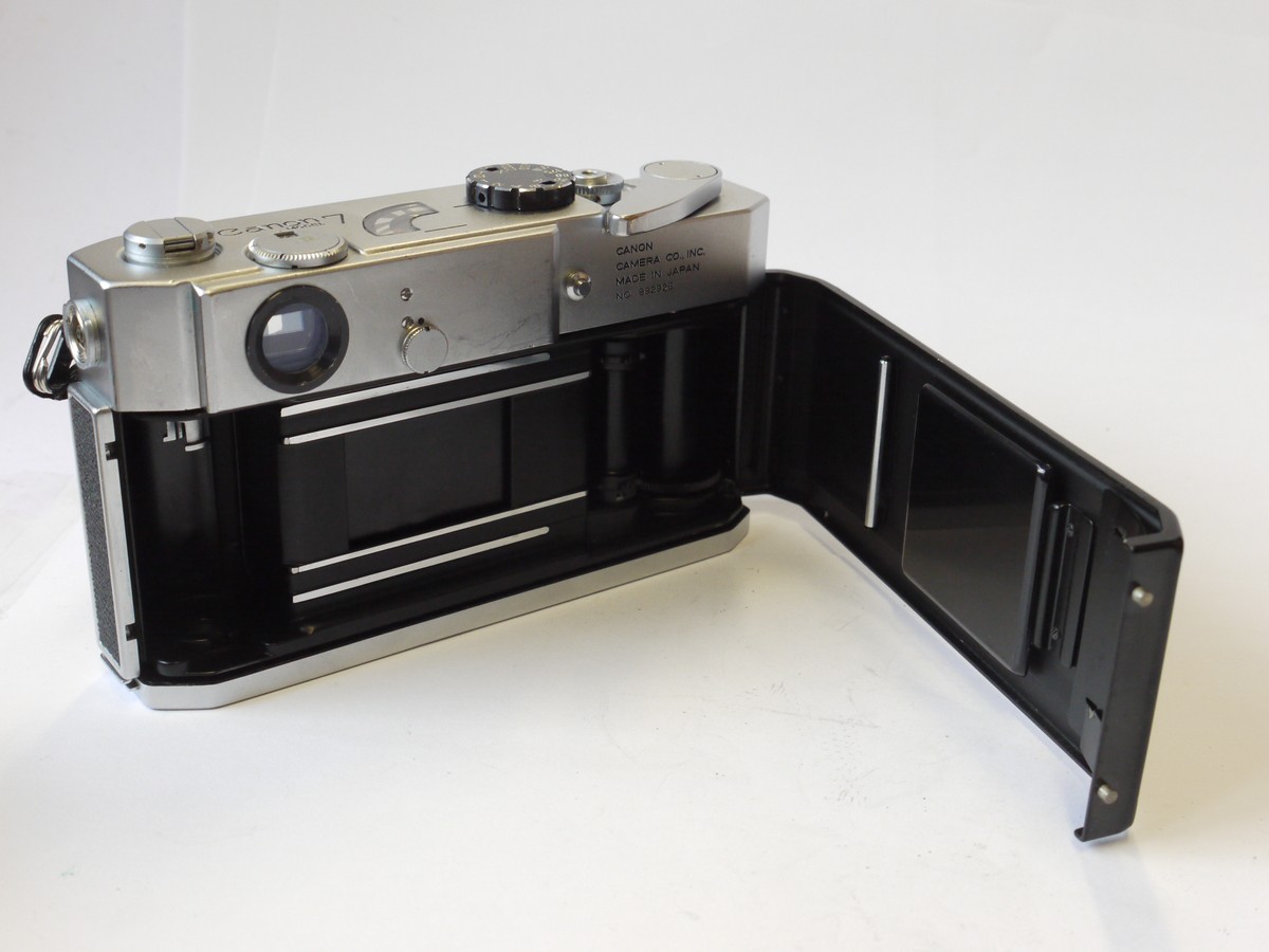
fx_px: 1686
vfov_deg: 31.5
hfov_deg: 41.2
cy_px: 476
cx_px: 634
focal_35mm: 46
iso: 800
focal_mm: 23
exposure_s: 1/80
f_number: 8
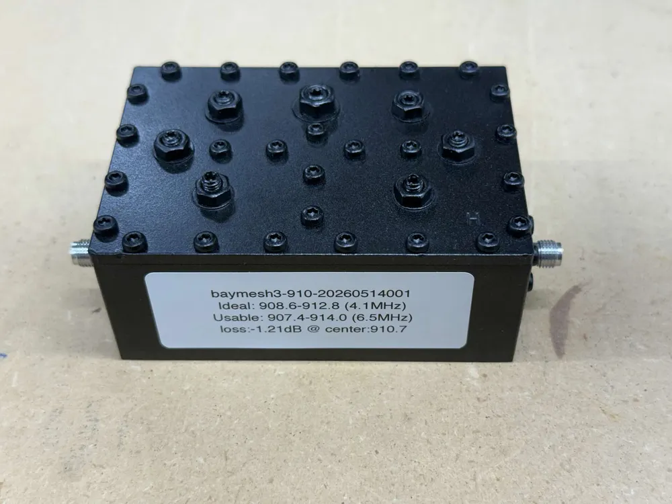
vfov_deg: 30.3
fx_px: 932
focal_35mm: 48
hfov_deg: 39.7
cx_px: 336
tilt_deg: -47.9
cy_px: 252
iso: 64
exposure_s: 1/142
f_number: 1.78
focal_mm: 6.76
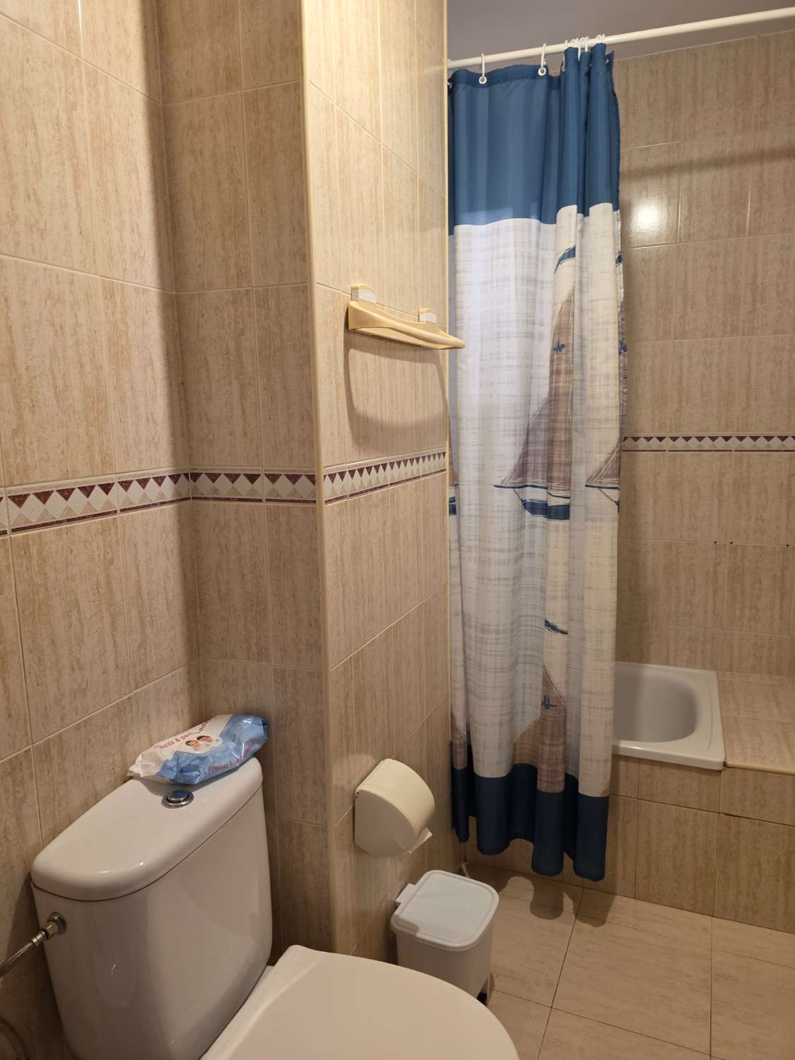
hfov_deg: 58.9
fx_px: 704
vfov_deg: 73.9
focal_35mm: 23
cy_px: 530
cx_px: 398
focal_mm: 6.3
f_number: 1.7
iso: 320
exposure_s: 1/50
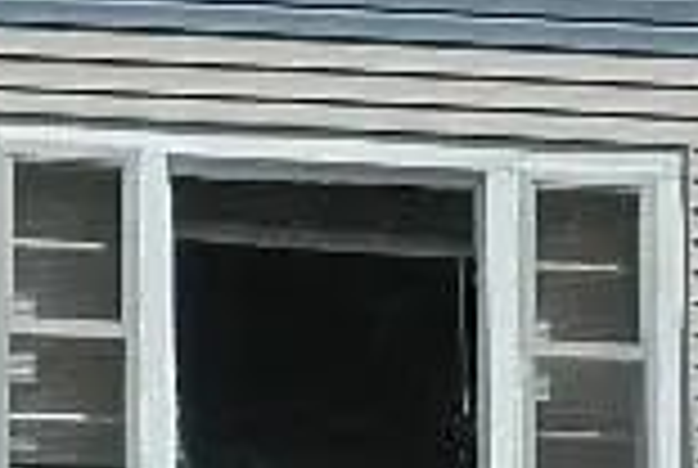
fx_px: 6255
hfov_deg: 6.4
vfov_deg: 4.2
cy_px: 904
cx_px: 293
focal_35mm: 322
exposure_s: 1/160
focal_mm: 8.4
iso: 80
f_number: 10.2
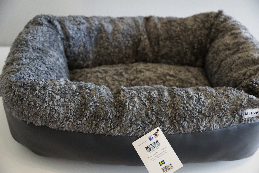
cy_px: 86
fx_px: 302
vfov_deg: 31.9
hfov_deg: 46.4
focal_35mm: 42
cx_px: 130
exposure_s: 1/160
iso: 2500
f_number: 2.8
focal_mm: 28
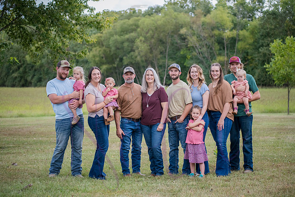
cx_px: 148
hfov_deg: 25.4
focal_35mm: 80
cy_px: 98
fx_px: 656
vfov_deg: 17.1
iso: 400
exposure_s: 1/500
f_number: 4
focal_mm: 80
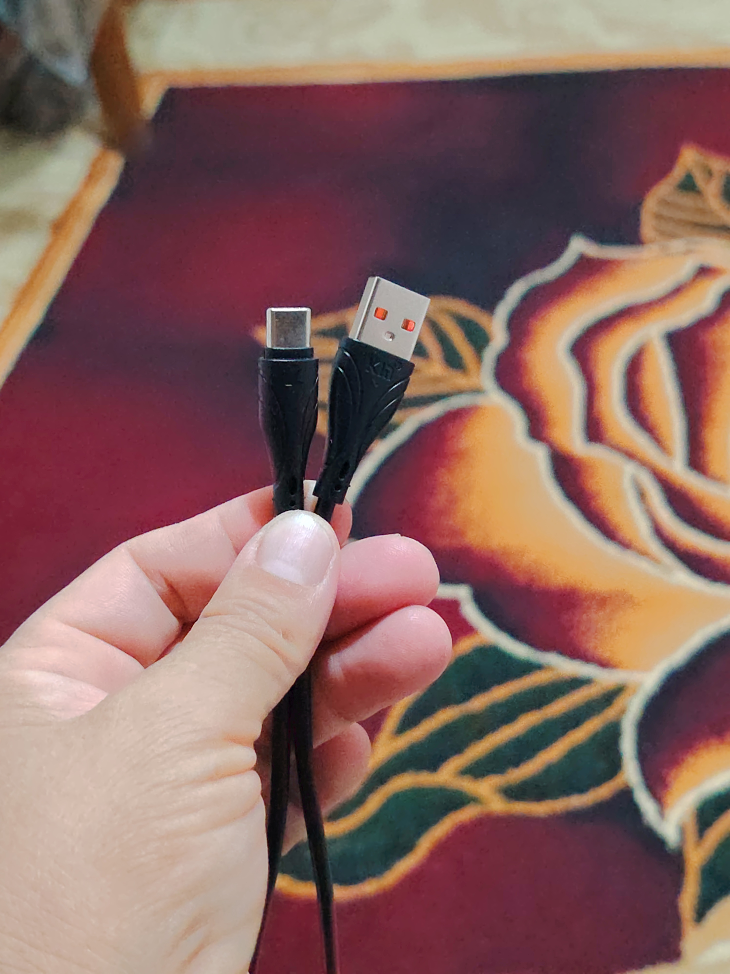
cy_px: 487
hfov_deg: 30.3
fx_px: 1350
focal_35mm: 48
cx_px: 365
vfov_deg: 39.7
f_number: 4
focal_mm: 3.25
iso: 4352
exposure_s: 1/16.7
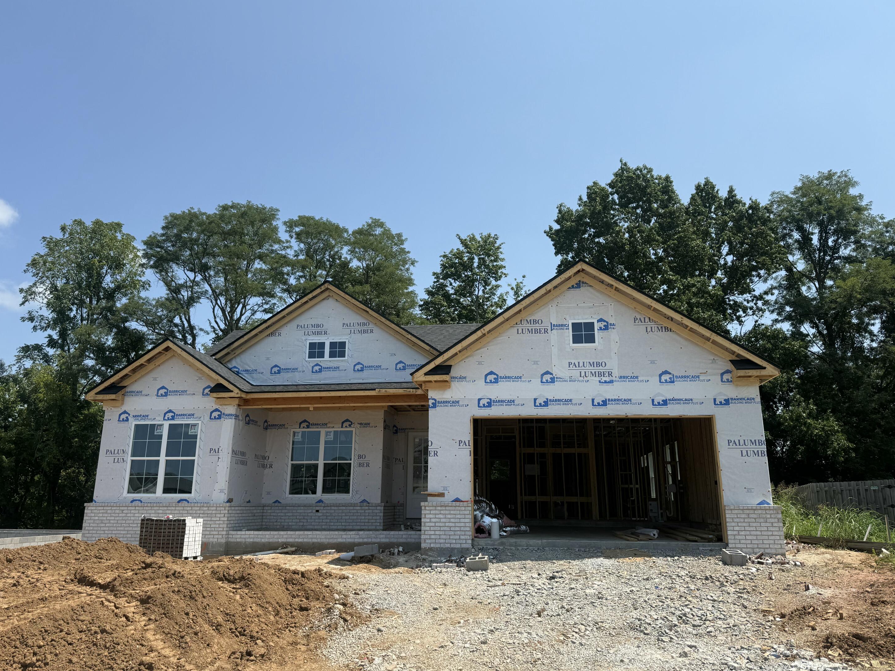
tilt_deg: +15.3
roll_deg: -0.1
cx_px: 445
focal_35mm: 25
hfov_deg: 69.4
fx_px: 646
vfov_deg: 54.9
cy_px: 330
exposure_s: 1/4975
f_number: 1.78
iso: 80
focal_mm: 6.76
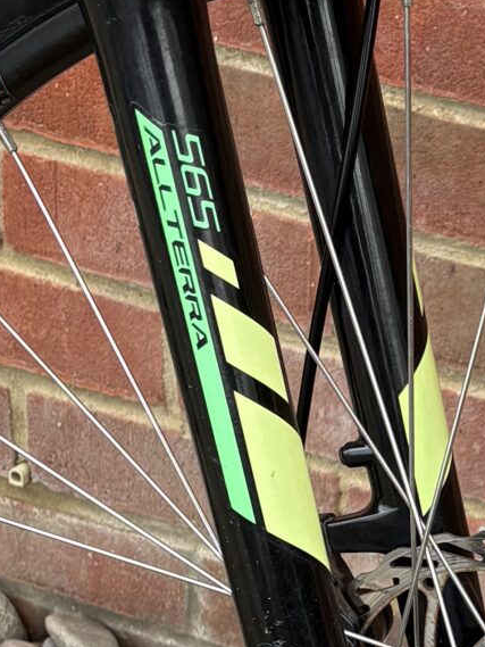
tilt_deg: -34.9
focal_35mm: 117
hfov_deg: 12.4
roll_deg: -6.4
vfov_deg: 16.4
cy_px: 697
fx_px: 2185
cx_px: 570
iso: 50
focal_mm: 5.96
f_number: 1.6
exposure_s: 1/453
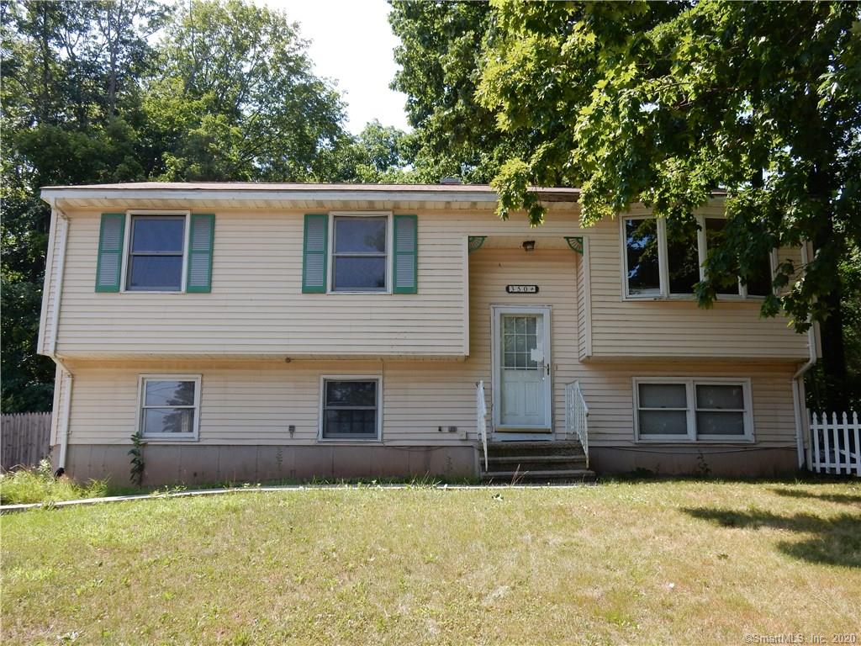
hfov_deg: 60.0
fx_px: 746
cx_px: 430
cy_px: 323
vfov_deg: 46.8
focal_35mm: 30
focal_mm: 5.4
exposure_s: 1/400
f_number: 4
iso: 125
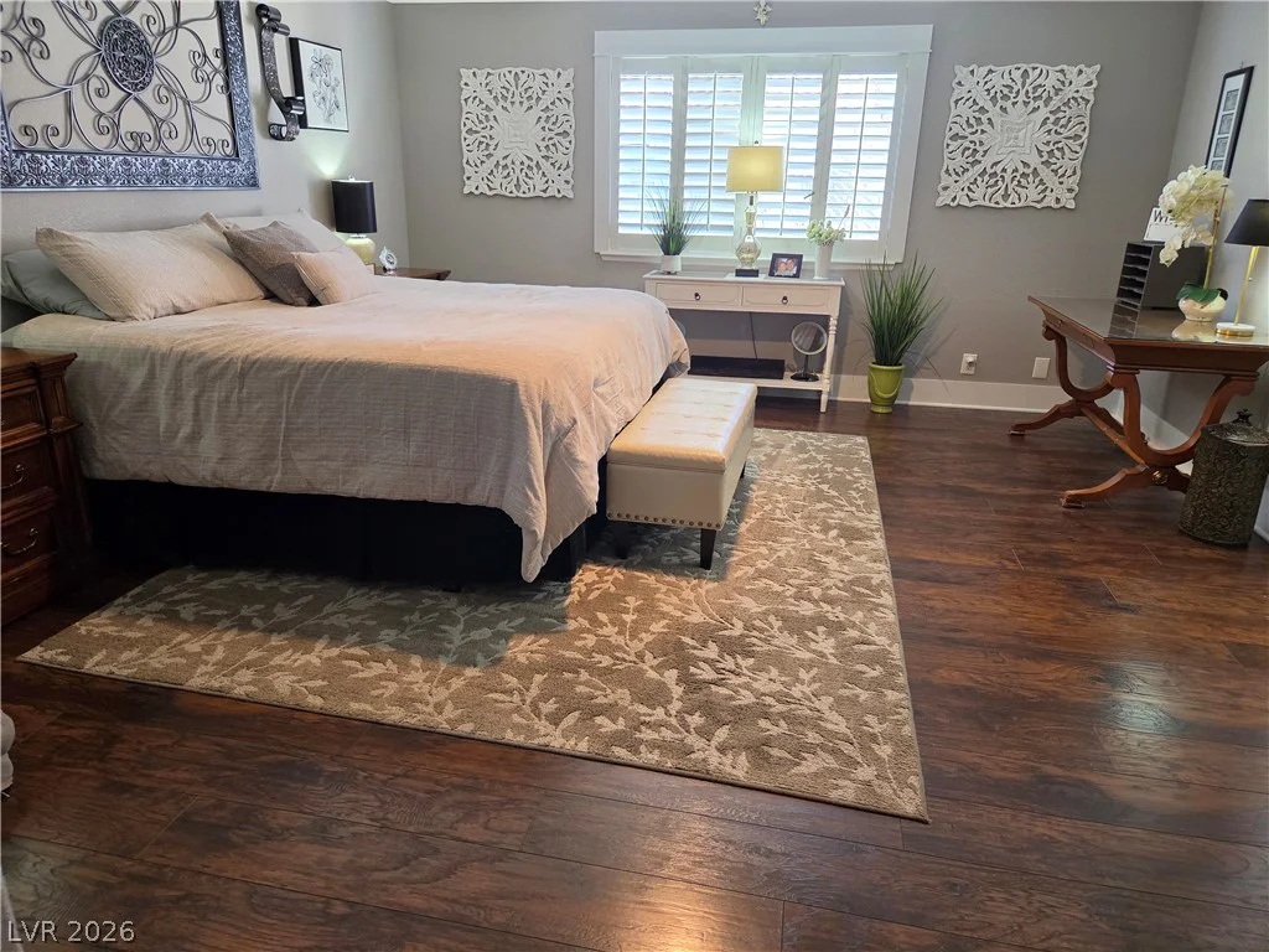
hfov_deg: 73.9
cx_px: 634
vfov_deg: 58.9
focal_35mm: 23
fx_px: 843
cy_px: 476
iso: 320
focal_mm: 5.4
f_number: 1.8
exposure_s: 1/120
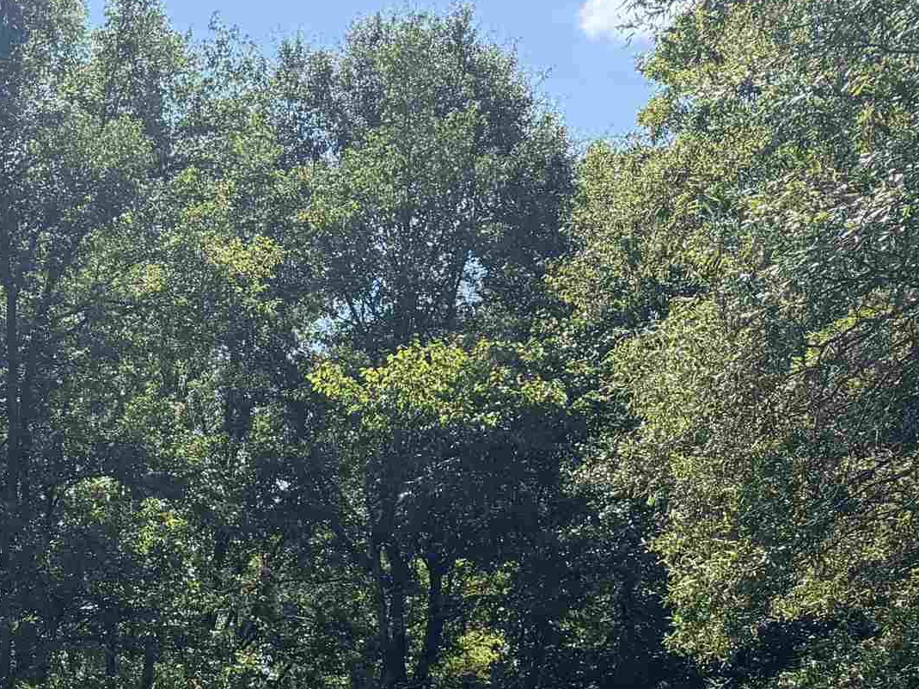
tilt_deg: +2.7
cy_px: 815
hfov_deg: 23.9
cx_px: -349
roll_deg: -2.4
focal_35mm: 69
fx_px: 1831
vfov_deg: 20.0
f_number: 1.78
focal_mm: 6.76
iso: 100
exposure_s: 1/2801
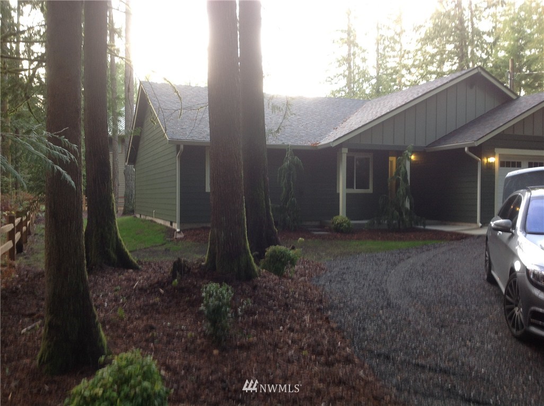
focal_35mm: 35
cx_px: 272
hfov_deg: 52.7
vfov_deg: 40.6
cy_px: 203
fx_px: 549
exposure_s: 1/20
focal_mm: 4.28
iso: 50
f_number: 2.4
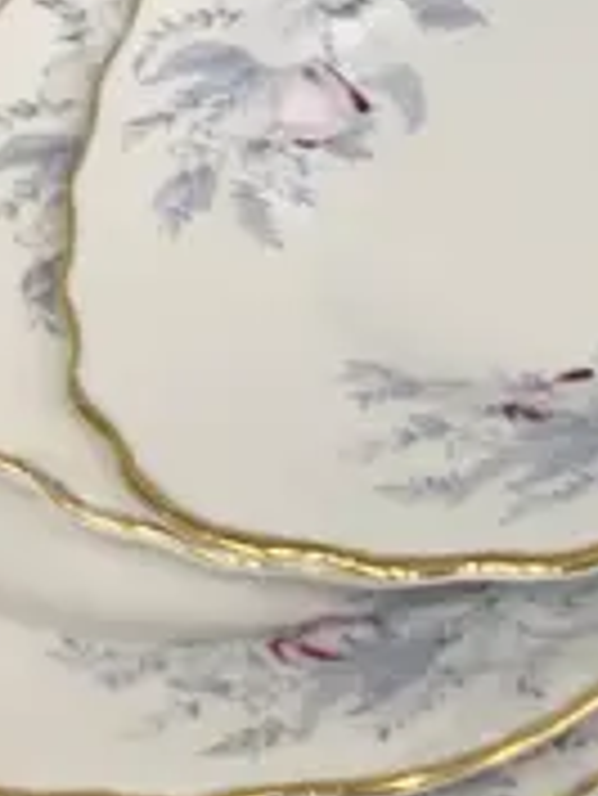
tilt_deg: -40.6
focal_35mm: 150
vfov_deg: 12.9
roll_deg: +1.1
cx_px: 1596
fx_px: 3451
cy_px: -45
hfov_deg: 8.7
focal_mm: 4.25
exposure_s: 1/50
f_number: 1.8
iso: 50
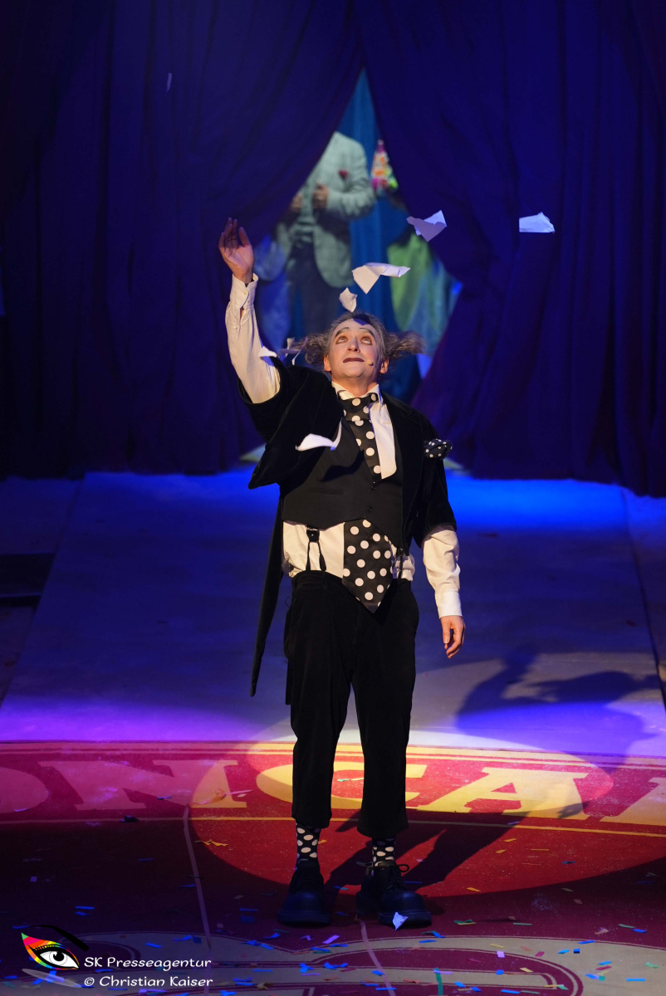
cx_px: 333
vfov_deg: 9.1
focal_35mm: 225
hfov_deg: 6.1
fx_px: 6232
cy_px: 498
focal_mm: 150
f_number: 2.8
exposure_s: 1/250
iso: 1000
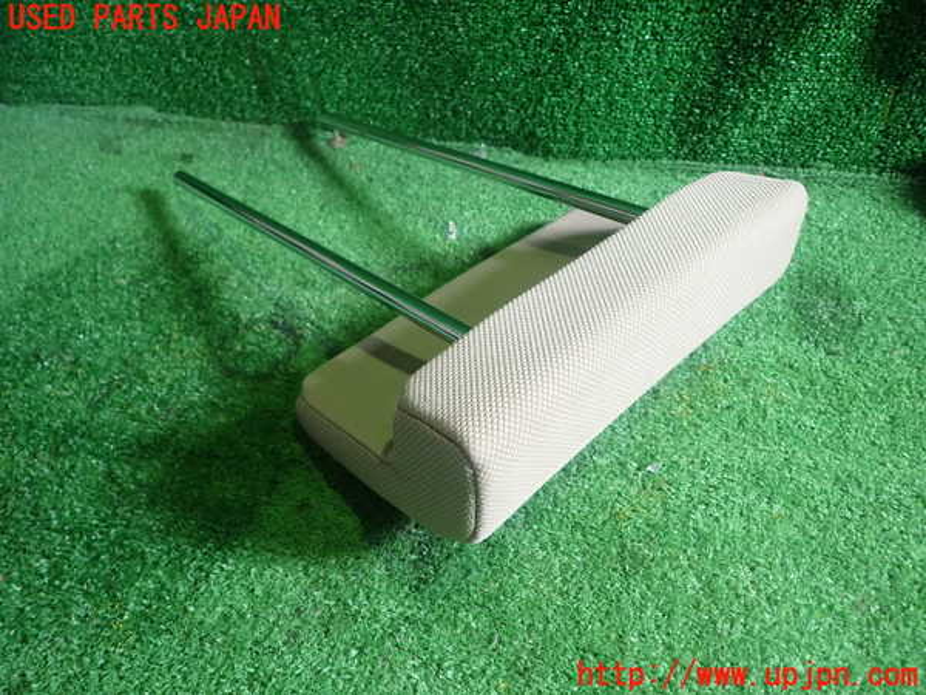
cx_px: 463
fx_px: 669
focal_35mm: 25
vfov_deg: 54.9
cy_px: 348
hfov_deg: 69.4
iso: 200
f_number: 2
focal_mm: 4.5
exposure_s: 1/50
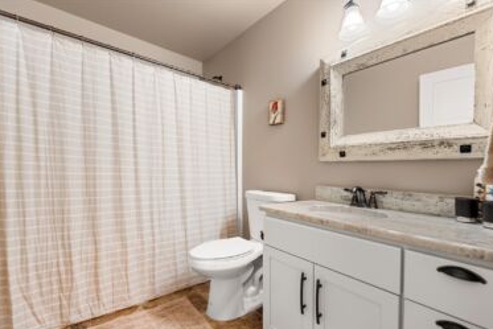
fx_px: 219
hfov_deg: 96.8
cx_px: 256
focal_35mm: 16
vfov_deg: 73.9
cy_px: 174
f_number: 2.8
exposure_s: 1/10
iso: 400
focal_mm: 14.9
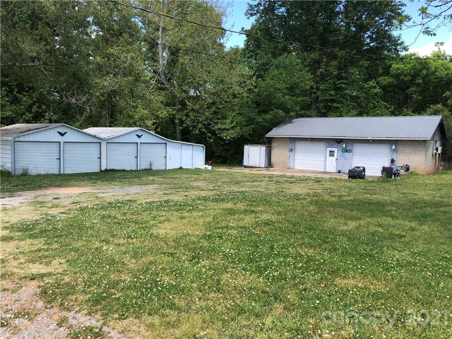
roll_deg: -1.2
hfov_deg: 63.4
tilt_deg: -3.2
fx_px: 366
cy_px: 170
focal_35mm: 28
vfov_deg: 49.7
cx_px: 226
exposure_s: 1/484
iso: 20
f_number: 1.8
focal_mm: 3.99
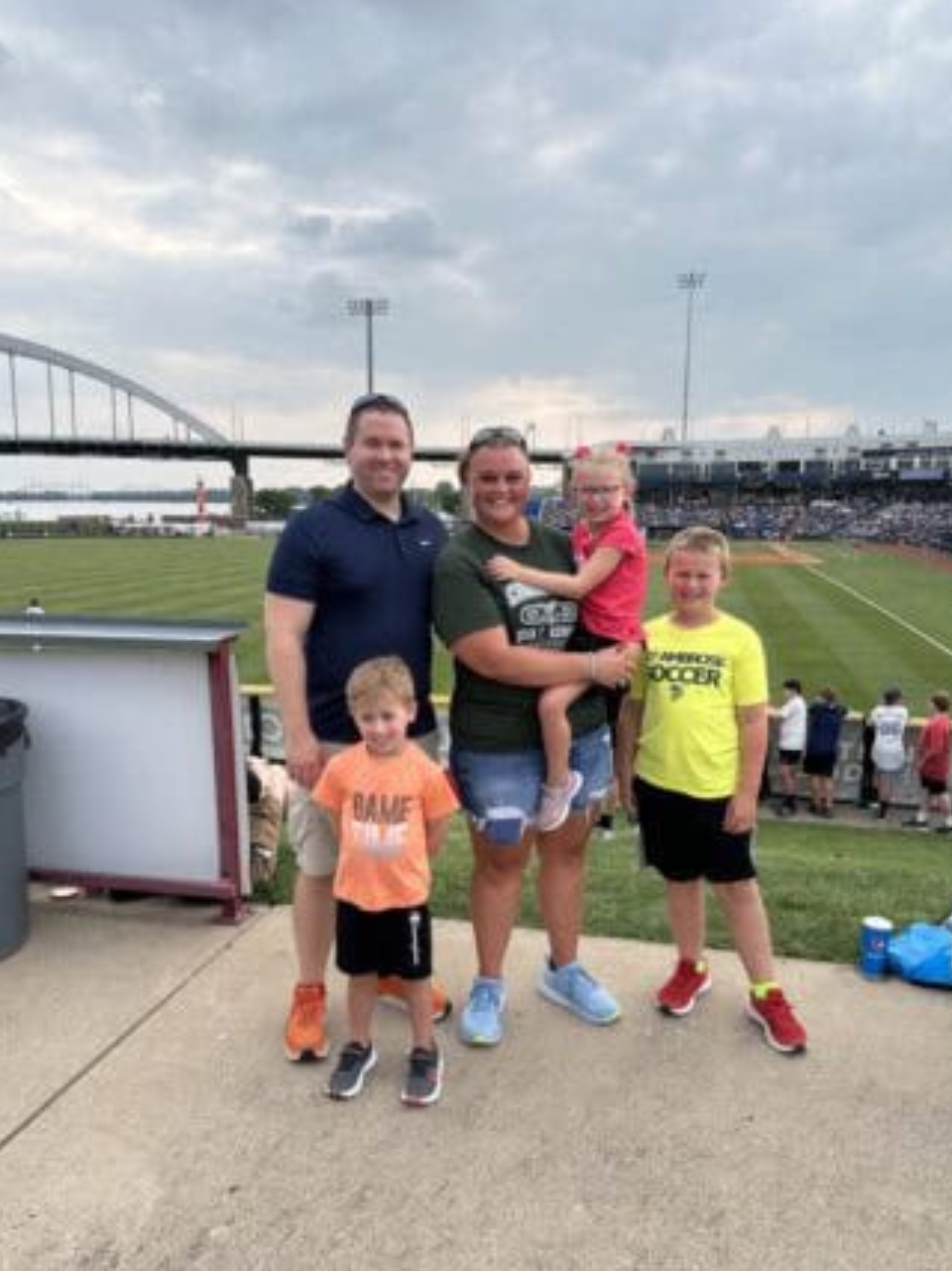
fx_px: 991
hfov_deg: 51.3
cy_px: 679
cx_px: 485
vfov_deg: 65.3
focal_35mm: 27
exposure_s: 1/872
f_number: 1.8
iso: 80
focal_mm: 6.9
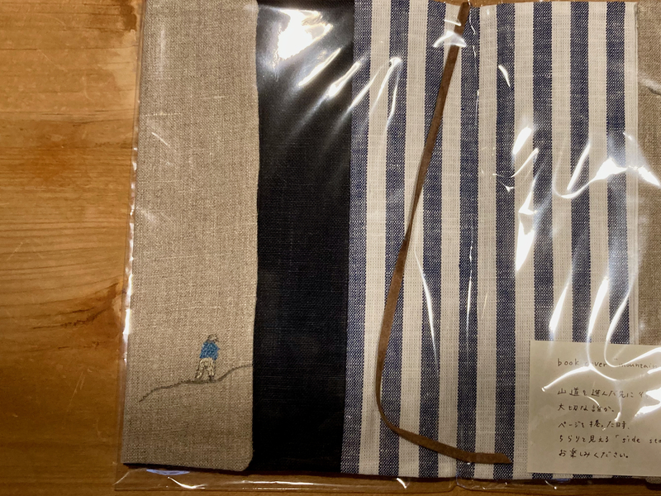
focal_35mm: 42
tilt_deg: -82.8
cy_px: 245
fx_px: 802
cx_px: 453
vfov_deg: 34.3
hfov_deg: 44.0
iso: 160
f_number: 1.8
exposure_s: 1/50
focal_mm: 3.99
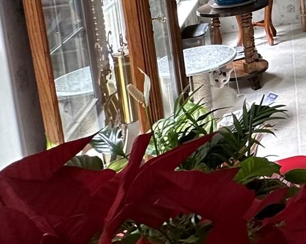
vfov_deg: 23.8
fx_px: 507
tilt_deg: -6.7
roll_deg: +1.8
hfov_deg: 23.1
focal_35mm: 56
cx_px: 513
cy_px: -76
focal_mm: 2.22
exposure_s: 1/99
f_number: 2.2
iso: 320
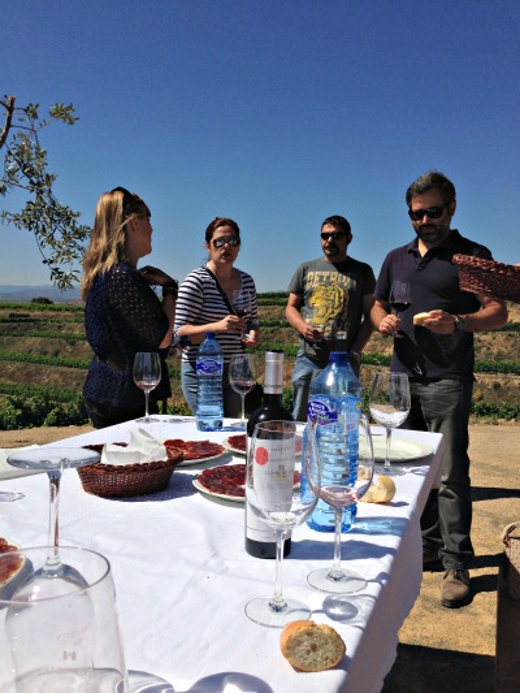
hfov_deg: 43.0
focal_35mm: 33
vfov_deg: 55.3
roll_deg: -2.6
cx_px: 260
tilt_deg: -2.0
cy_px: 346
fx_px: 661
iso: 50
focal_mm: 4.12
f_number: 2.4
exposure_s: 1/4184
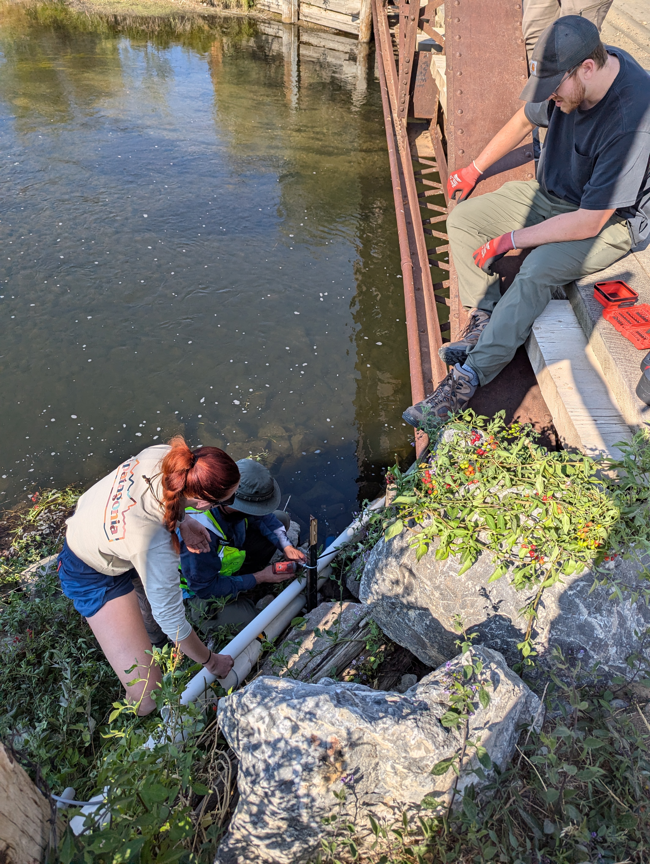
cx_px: 325
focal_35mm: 24
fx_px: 599
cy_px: 432
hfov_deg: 56.9
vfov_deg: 71.5
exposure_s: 1/2309
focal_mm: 6.81
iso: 46
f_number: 1.85
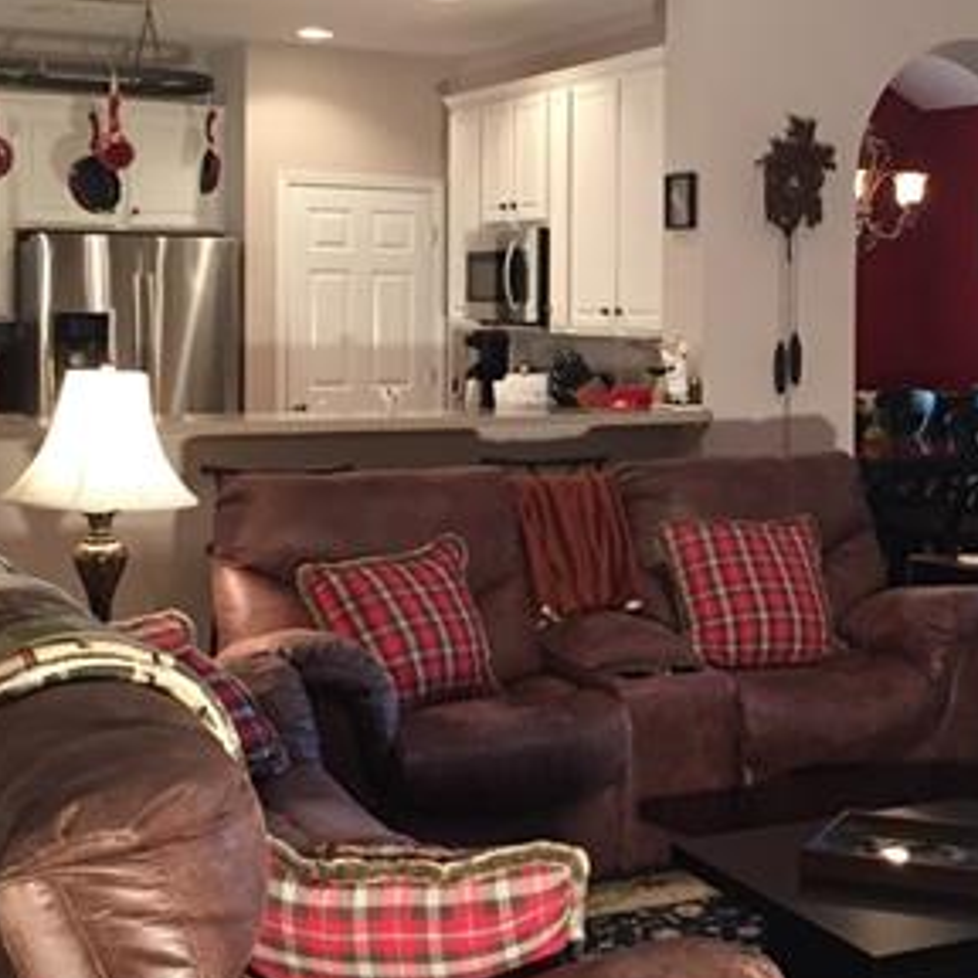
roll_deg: -1.7
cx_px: 795
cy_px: 377
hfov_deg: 29.3
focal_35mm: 57
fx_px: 1822
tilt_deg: -2.9
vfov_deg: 29.9
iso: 200
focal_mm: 4.15
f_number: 2.2
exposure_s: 1/30
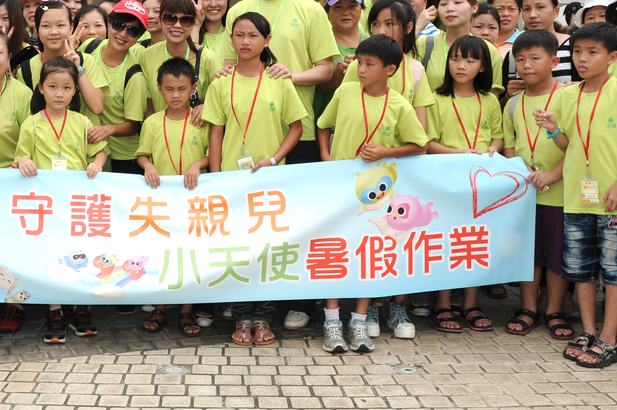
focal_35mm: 53
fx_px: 908
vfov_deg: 25.3
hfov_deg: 36.3
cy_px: 125
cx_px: 124
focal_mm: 24
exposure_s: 1/320
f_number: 13
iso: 400
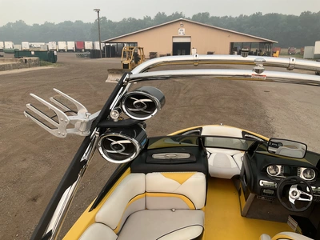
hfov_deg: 61.7
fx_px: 268
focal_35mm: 29
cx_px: 160
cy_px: 120
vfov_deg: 48.2
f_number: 1.8
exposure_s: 1/804
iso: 25
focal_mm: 3
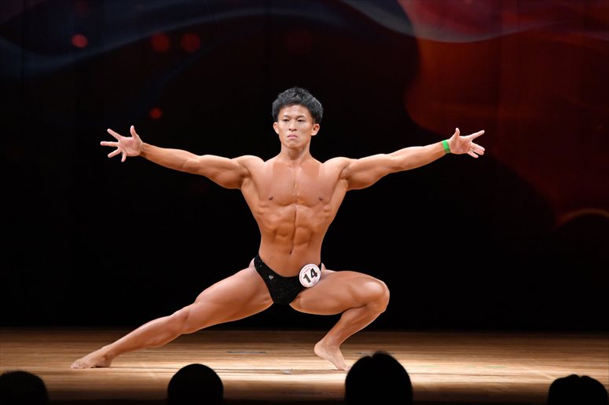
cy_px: 202
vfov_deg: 4.8
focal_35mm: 285
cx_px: 304
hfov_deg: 7.2
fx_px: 4819
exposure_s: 1/400
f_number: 5.6
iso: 4000
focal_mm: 190
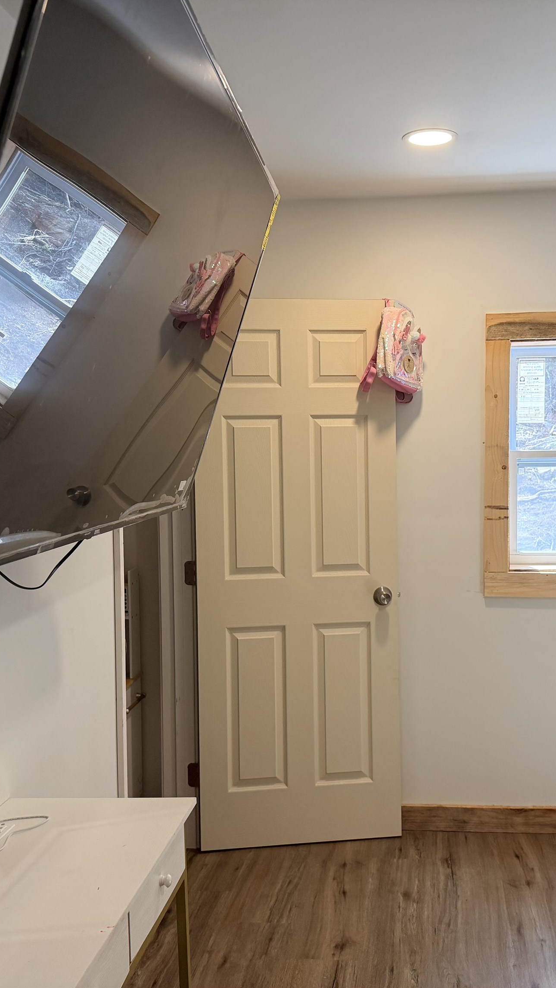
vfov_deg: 56.6
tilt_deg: -3.6
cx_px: 345
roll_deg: +1.5
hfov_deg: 33.6
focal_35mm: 35
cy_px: 493
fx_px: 917
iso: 160
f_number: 1.78
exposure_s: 1/211
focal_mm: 6.76
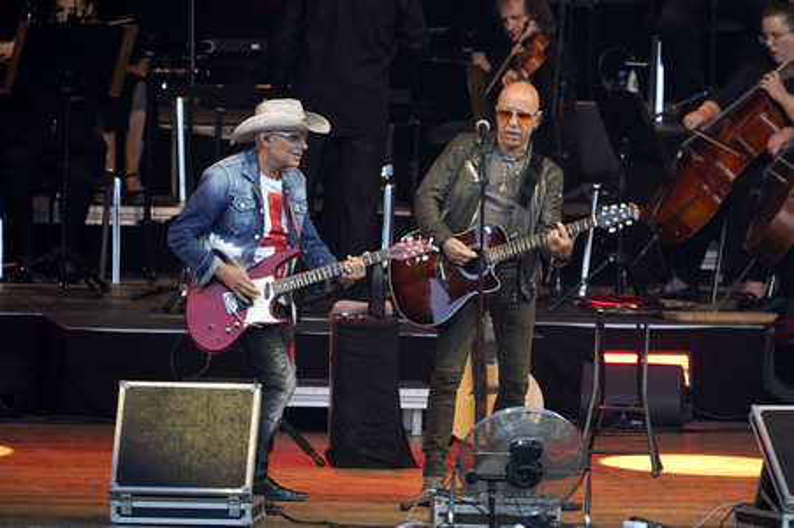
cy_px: 264
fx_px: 13223
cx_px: 397
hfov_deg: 3.4
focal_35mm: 600
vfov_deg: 2.3
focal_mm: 600
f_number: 6.3
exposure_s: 1/500
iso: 2500
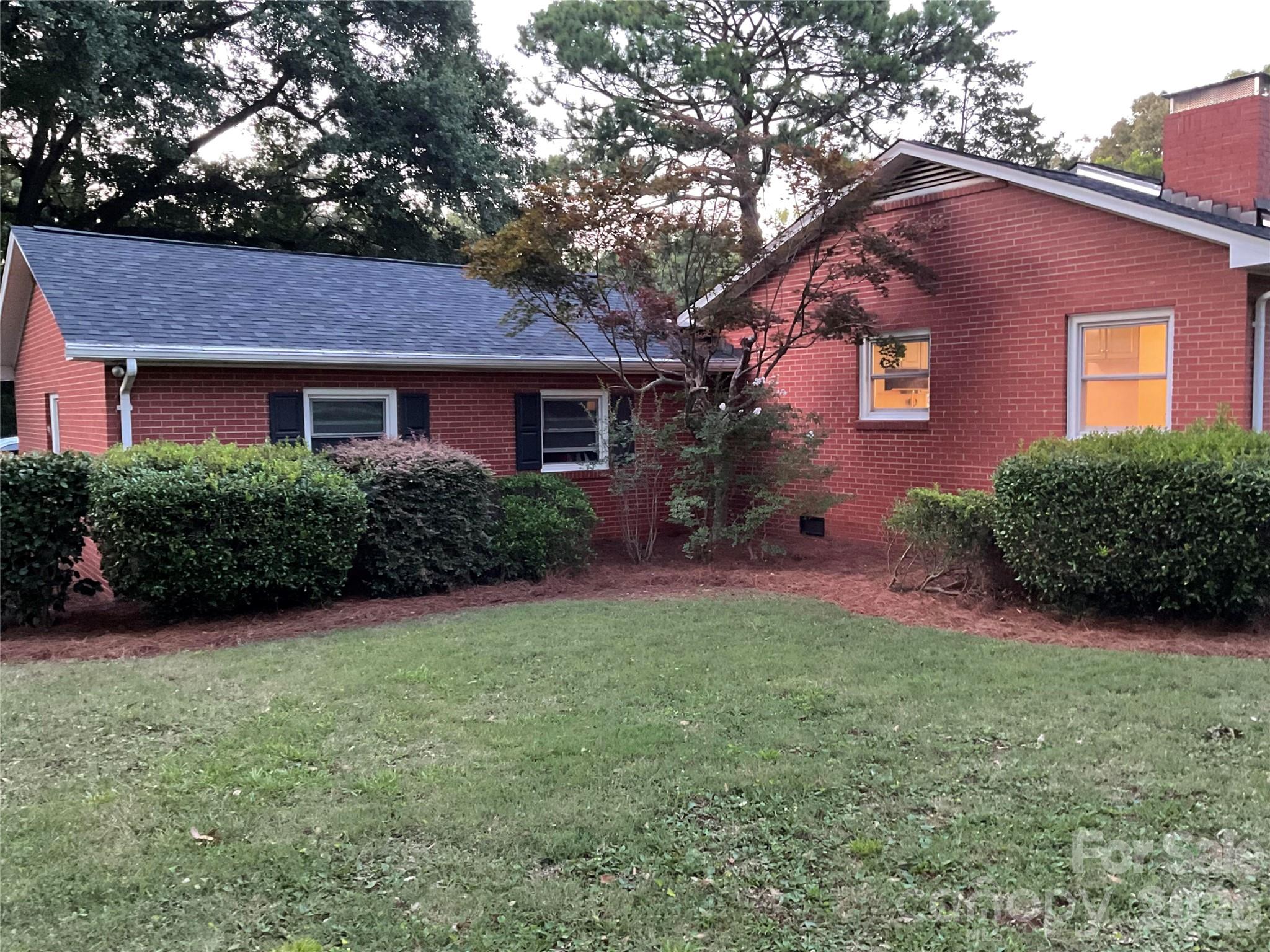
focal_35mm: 29
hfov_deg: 61.7
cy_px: 476
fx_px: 1064
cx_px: 635
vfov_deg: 48.2
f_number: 1.8
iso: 320
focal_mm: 3
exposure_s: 1/30
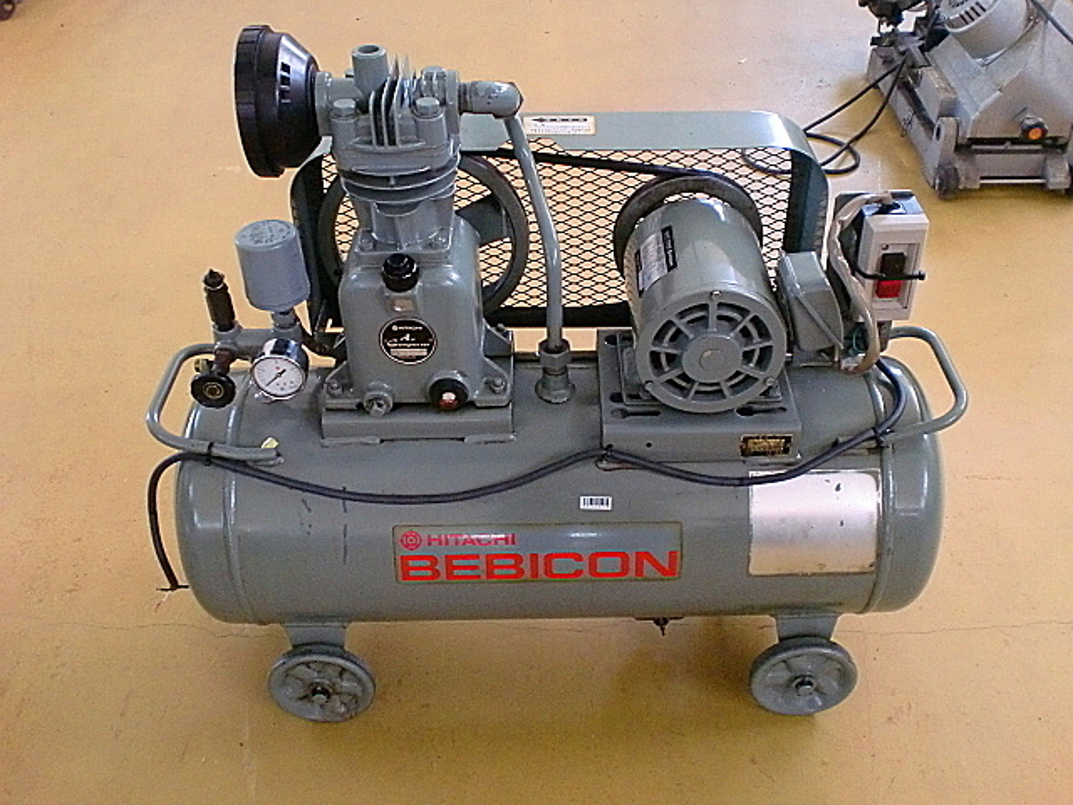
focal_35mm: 35
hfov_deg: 52.6
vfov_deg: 40.7
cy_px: 402
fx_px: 1085
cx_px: 536
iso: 500
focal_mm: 6.3
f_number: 3.1
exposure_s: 1/60
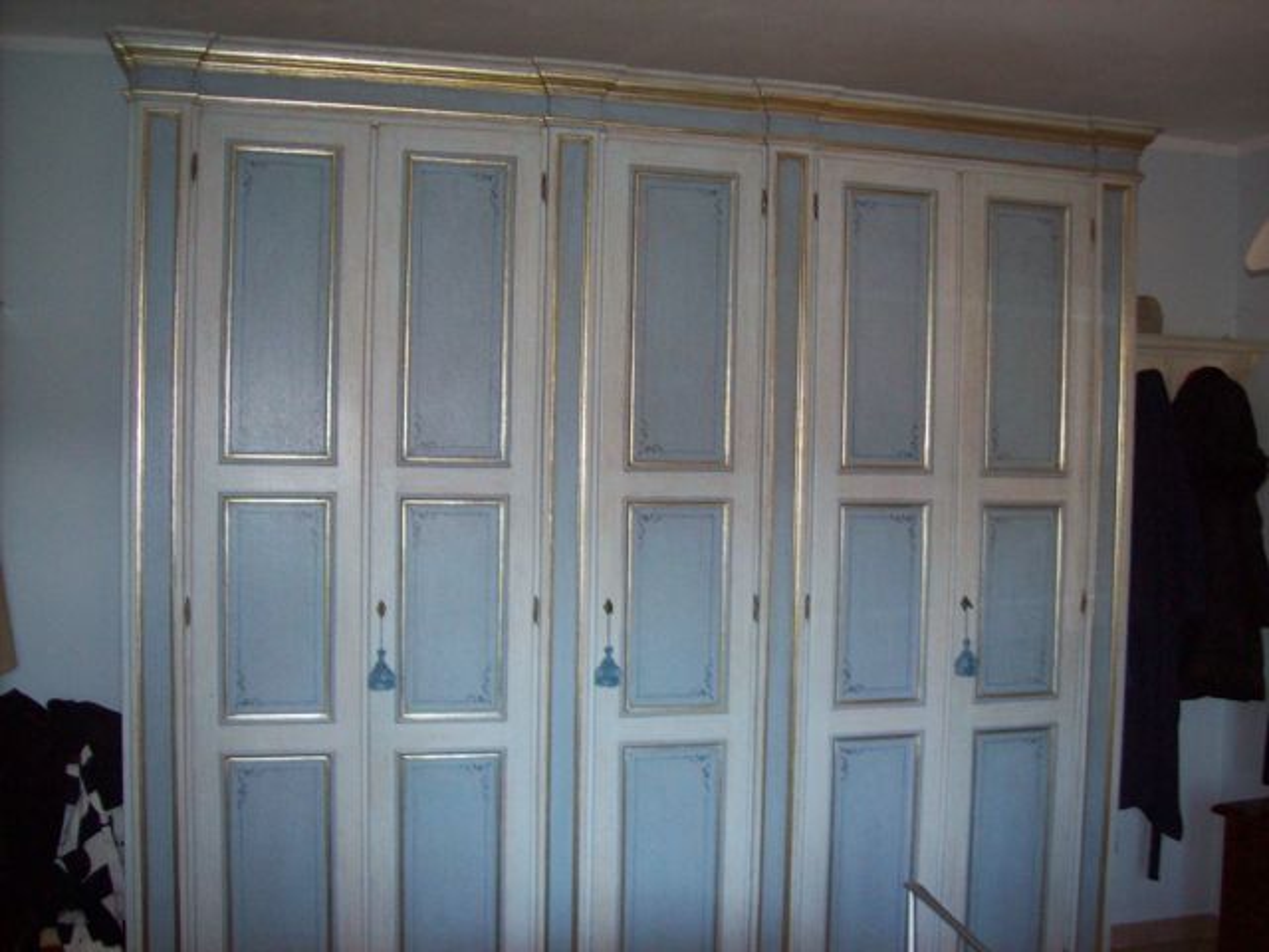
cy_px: 476
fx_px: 1320
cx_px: 634
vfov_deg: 39.7
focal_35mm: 36
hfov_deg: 51.4
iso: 200
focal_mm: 6
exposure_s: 1/64
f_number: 2.7
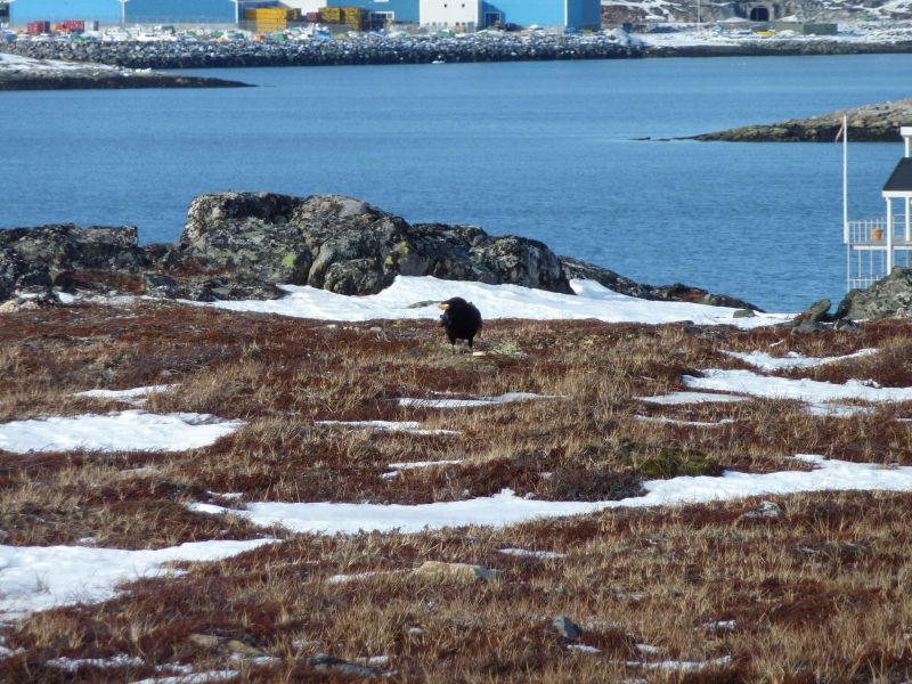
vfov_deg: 5.0
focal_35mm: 300
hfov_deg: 6.6
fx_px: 7904
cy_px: 342
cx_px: 456
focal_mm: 49.2
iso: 80
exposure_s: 1/400
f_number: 4.9
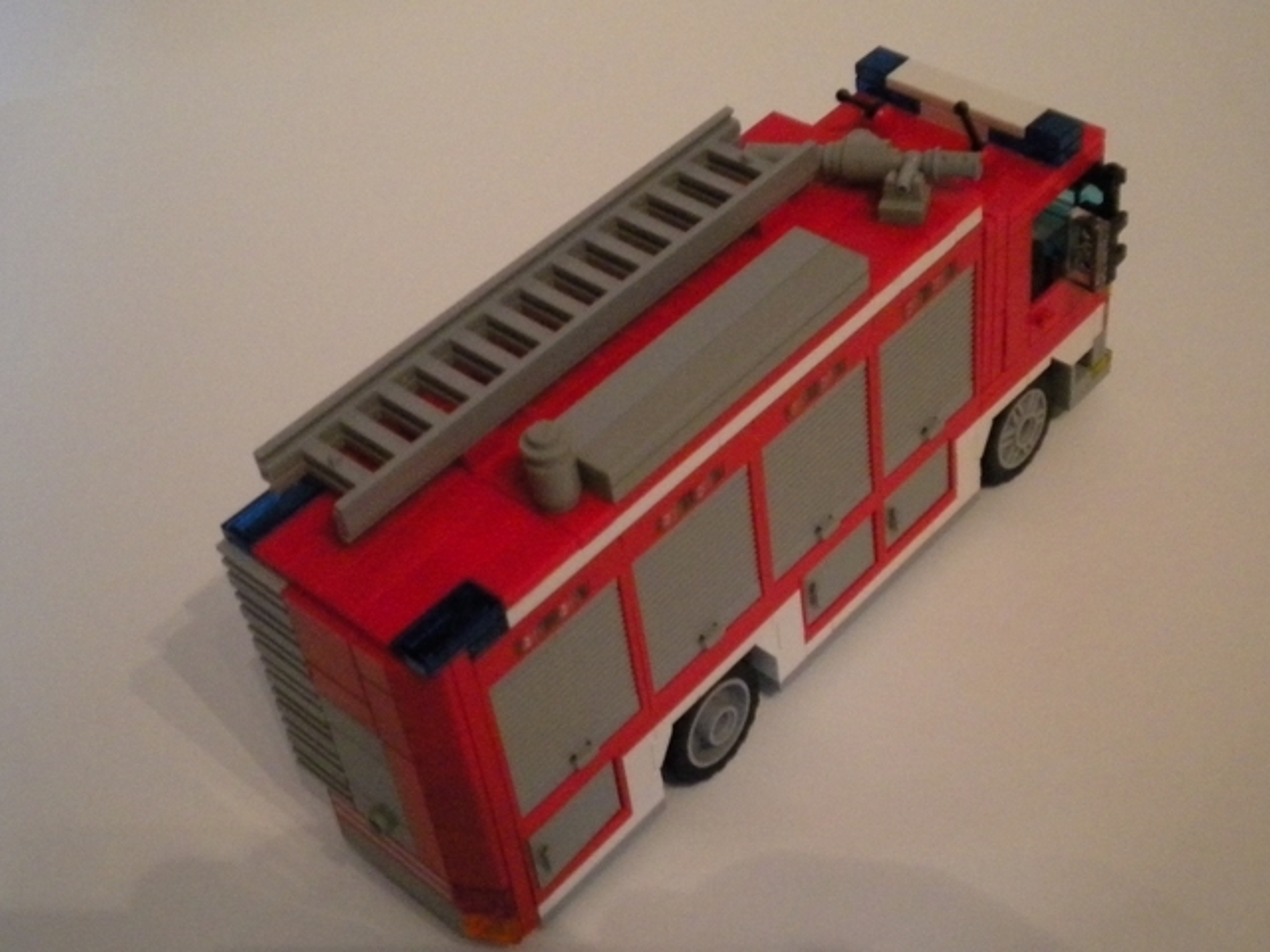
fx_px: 1504
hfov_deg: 45.8
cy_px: 476
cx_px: 635
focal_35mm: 41
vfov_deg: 35.1
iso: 800
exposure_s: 1/25.5
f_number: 3.5
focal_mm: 7.4
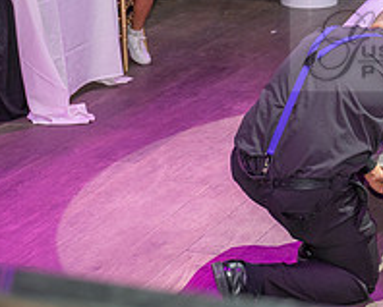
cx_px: 458
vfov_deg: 14.3
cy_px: 45
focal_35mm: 107
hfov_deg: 17.1
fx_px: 1215
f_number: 4
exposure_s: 1/125
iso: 1000
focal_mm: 39
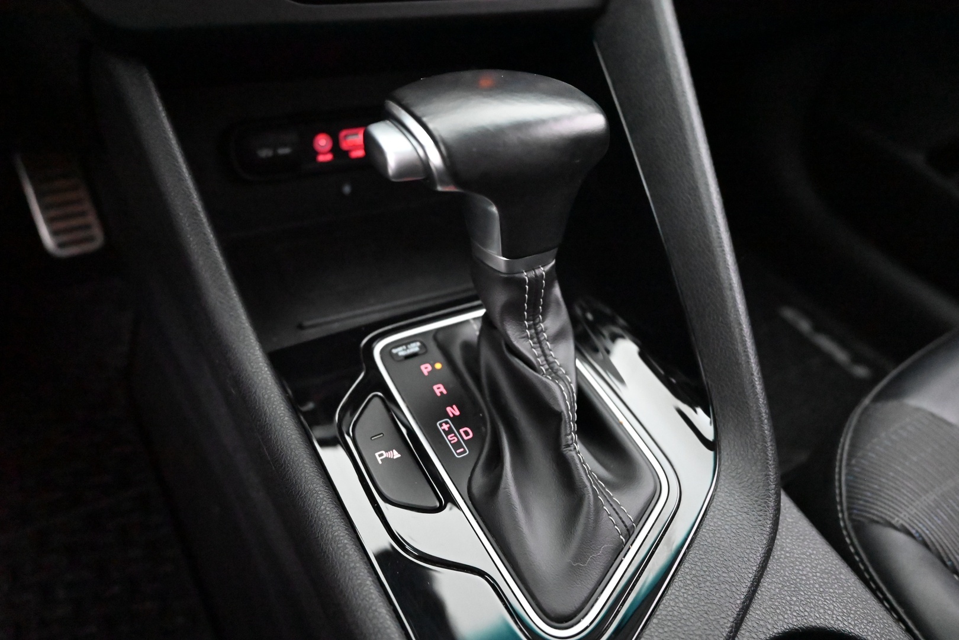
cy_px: 320
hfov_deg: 73.7
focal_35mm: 24
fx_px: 639
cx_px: 480
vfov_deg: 53.1
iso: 20000
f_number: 4
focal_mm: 24
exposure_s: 1/60
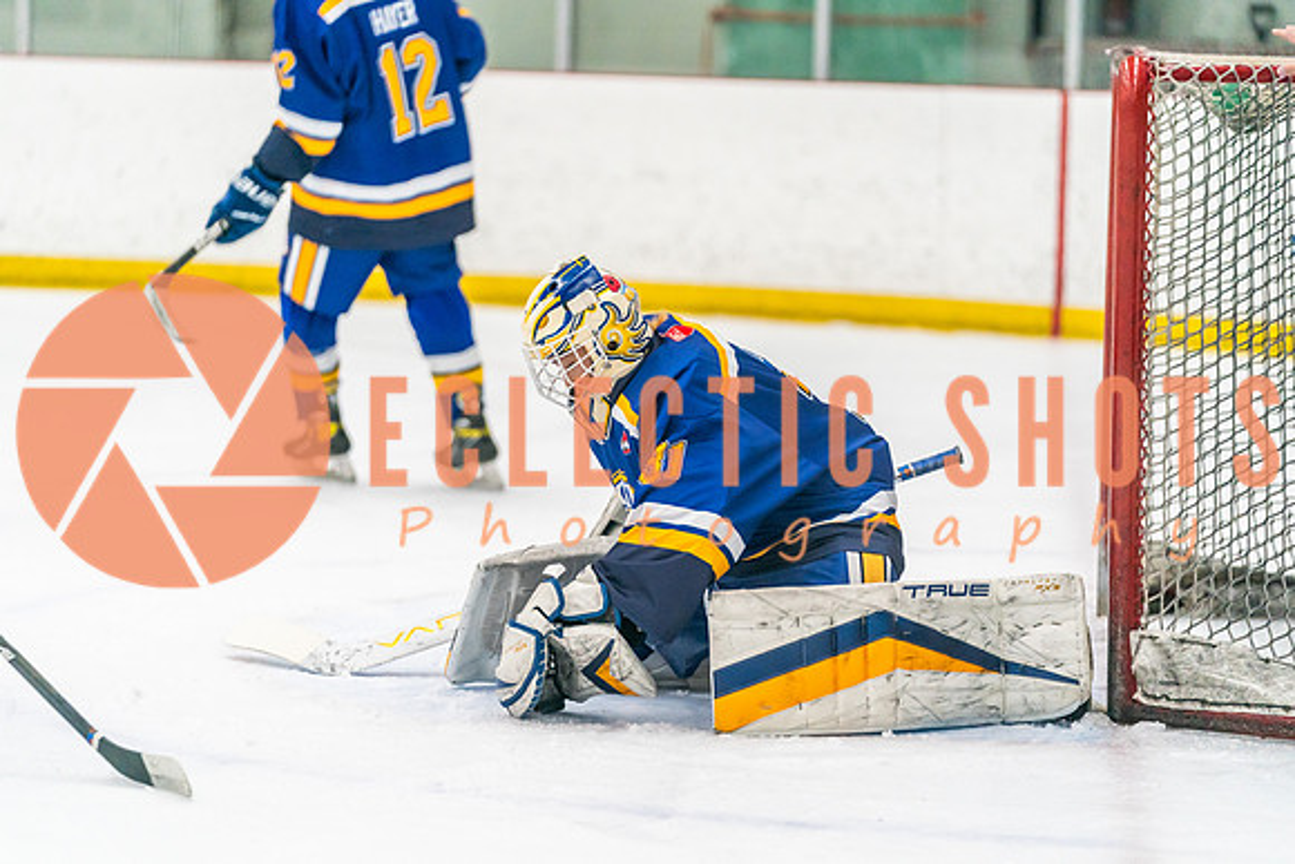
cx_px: 648
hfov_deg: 13.3
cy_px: 432
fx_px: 5541
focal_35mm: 154
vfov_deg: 8.9
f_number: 2.8
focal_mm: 154
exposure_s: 1/1250
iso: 3200
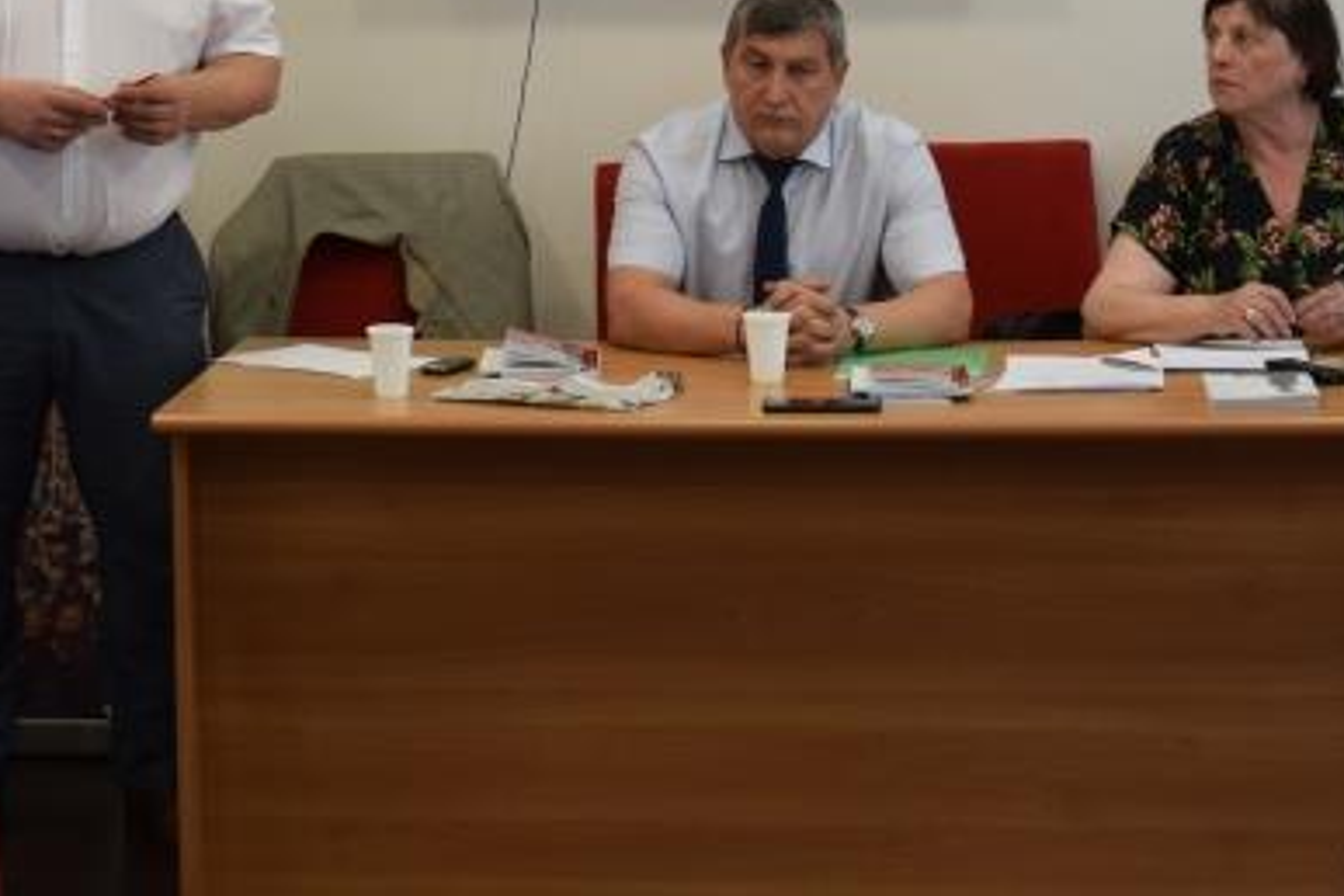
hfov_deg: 18.4
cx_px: 413
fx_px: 4144
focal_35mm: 111
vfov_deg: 12.1
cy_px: -193
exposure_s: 1/60
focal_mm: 28
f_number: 4.2
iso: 400
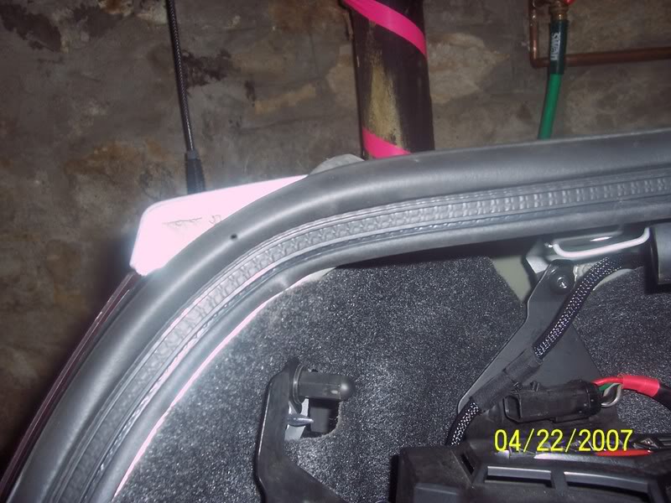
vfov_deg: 41.8
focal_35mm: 34
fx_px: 659
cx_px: 336
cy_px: 252
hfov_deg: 54.0
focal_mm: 5.6
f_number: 2.7
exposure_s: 1/60
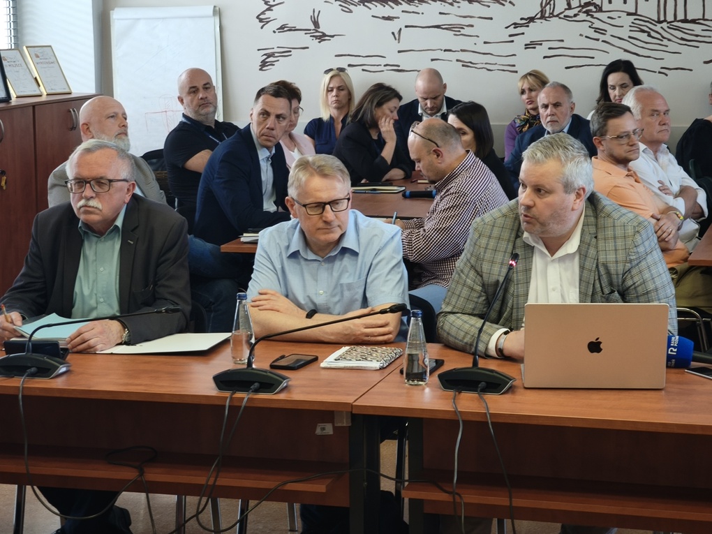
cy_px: 267
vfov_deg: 16.6
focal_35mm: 89
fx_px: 1831
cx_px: 356
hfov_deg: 22.0
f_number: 2
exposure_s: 1/50
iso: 800
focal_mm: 8.8
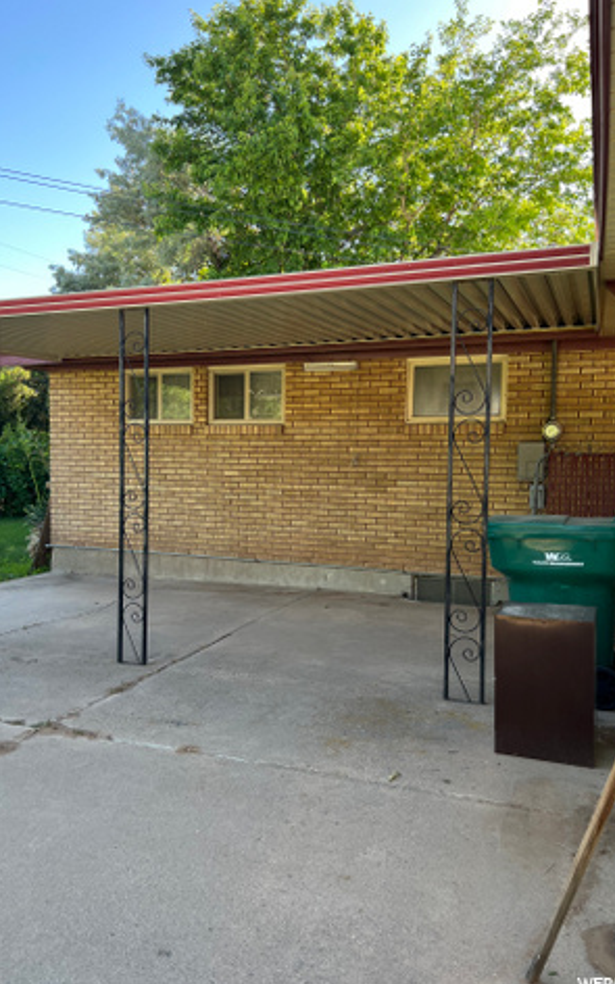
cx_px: 269
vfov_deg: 66.5
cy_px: 492
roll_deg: -0.3
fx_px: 751
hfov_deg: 44.4
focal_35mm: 28
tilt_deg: -3.1
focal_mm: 5.7
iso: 50
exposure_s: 1/371
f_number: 1.5
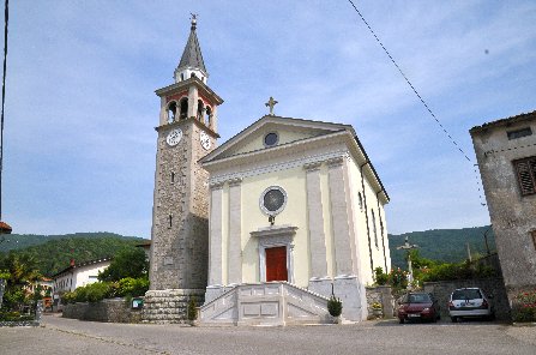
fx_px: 357
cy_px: 178
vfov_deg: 52.9
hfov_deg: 73.9
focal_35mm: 24
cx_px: 268
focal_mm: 16
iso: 400
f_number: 13
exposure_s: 1/640
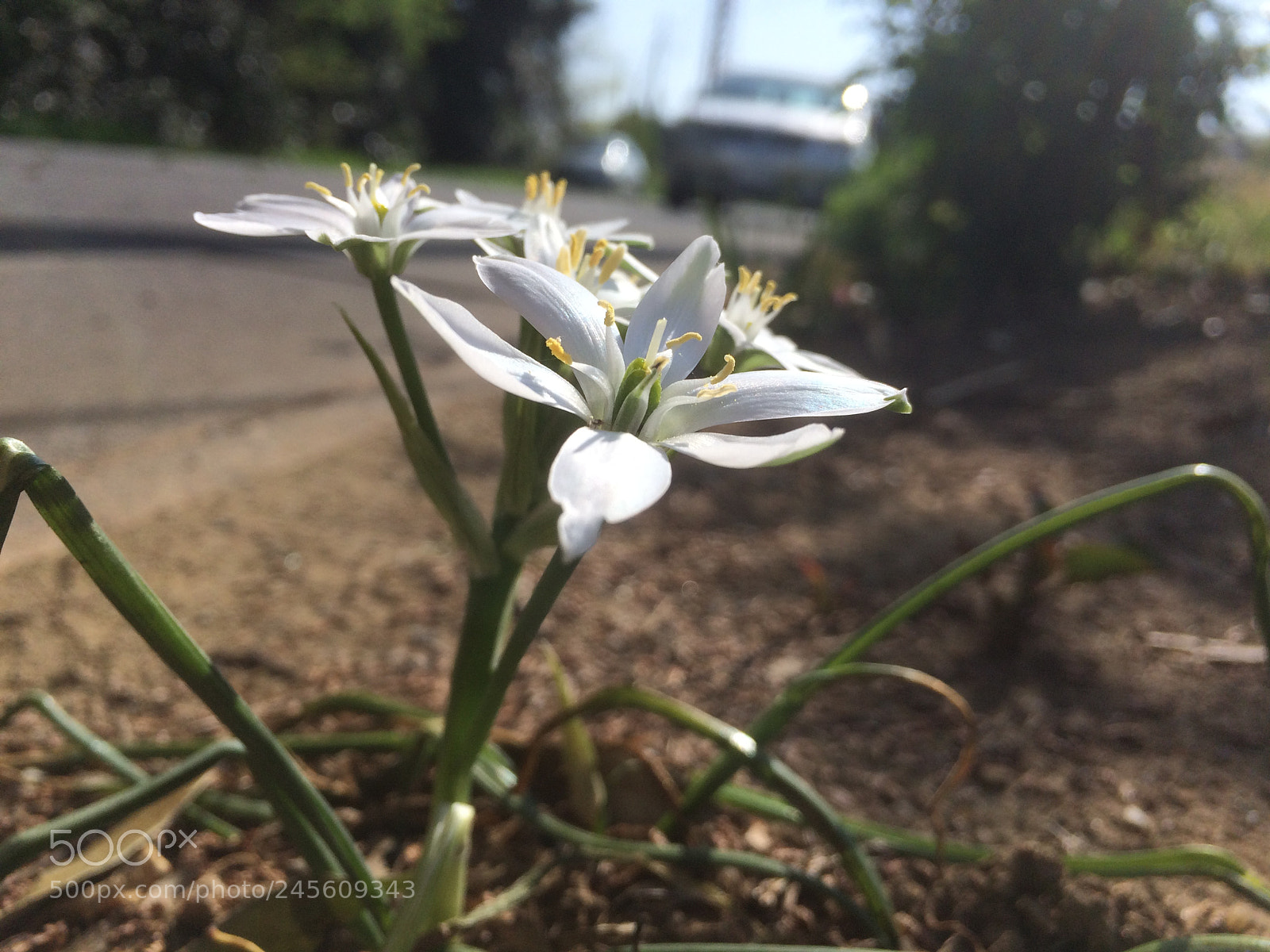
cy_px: 476
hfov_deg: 61.7
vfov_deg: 48.2
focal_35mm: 29
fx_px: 1064
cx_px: 635
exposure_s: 1/2564
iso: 32
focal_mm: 4.15
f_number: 2.2
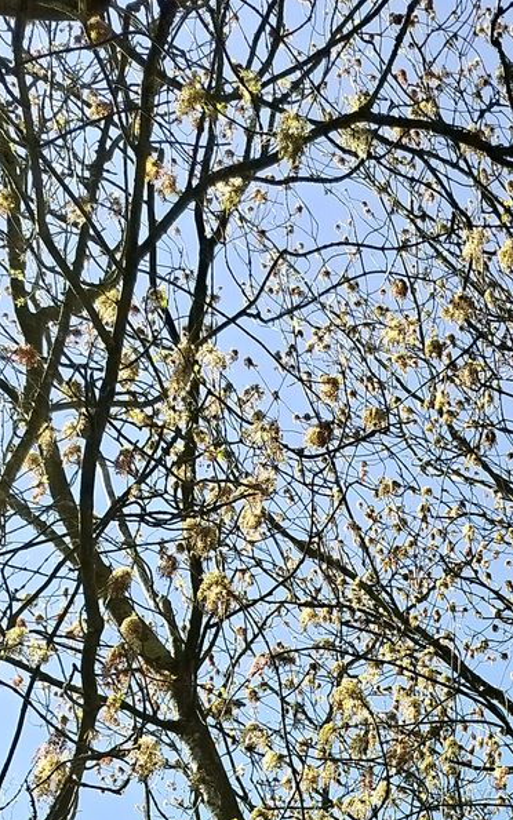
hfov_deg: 17.2
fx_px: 1633
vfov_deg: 24.2
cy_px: 1109
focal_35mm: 73
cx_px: 579
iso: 100
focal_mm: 5.24
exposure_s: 1/541
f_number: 1.7
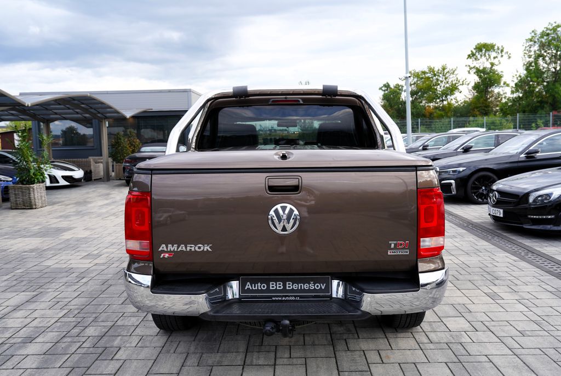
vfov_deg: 42.5
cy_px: 188
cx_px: 280
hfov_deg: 60.2
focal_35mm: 31
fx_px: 484
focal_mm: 31
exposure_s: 1/100
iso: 100
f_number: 5
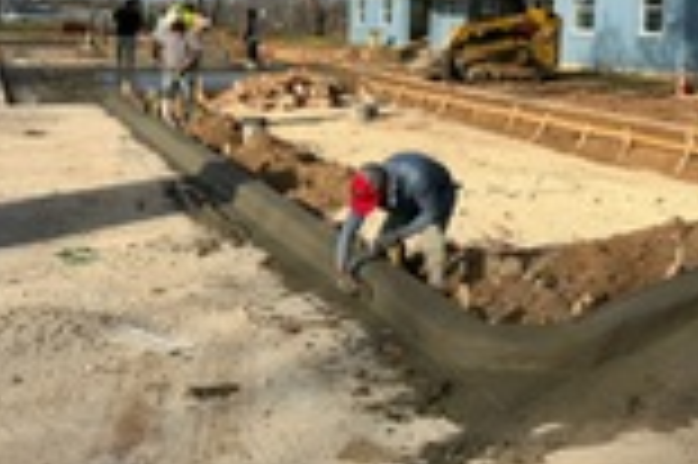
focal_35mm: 55
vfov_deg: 24.1
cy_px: 72
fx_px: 1065
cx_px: 513
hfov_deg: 35.6
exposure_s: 1/4975
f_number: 1.78
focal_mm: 6.76
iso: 80
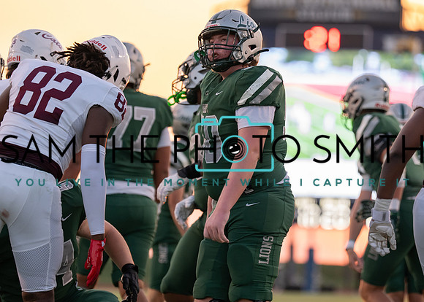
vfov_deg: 5.6
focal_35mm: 259
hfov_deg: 7.8
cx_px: 239
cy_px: 129
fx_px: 3112
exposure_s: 1/800
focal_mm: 162
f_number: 2.8
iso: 800
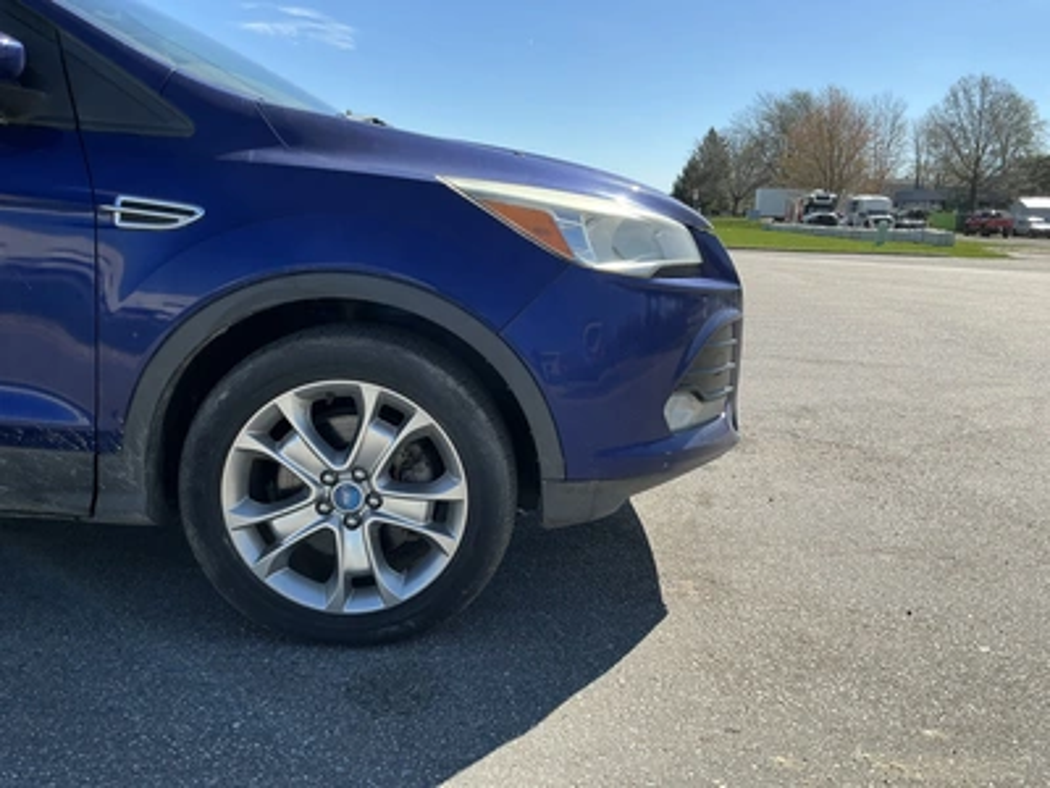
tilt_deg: -9.2
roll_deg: -1.1
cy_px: 394
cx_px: 525
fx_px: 849
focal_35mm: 28
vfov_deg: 49.7
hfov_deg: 63.4
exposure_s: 1/1451
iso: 25
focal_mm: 3
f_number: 1.8
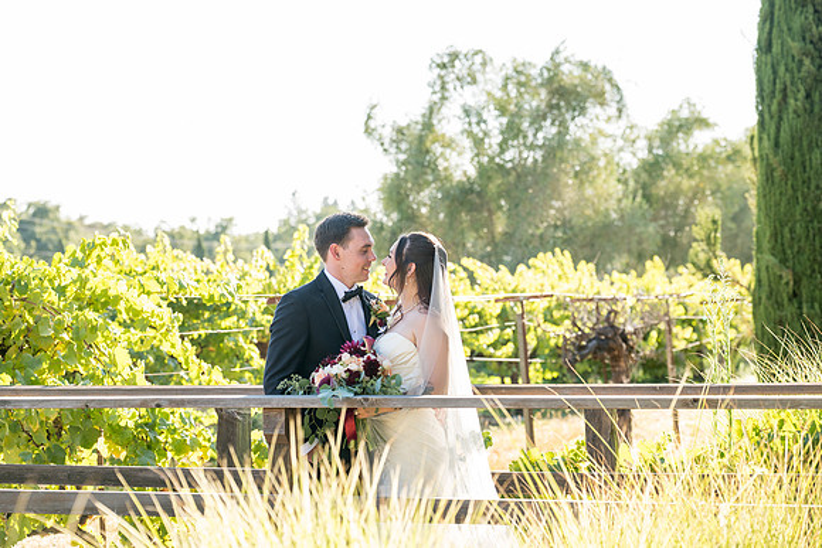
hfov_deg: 23.4
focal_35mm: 87
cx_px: 411
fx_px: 1987
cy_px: 274
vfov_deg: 15.7
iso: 400
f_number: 4
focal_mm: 87
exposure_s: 1/400
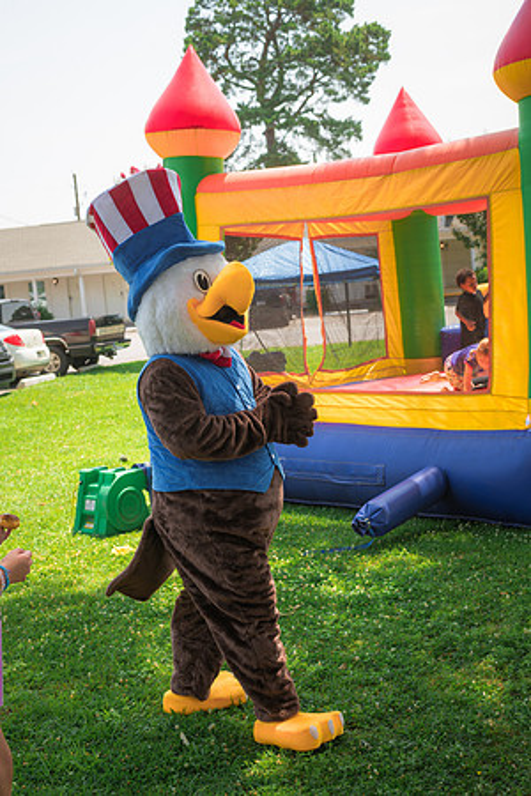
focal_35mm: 50
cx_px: 266
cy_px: 398
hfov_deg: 27.0
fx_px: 1106
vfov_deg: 39.6
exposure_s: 1/250
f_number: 5.6
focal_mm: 50
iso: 125
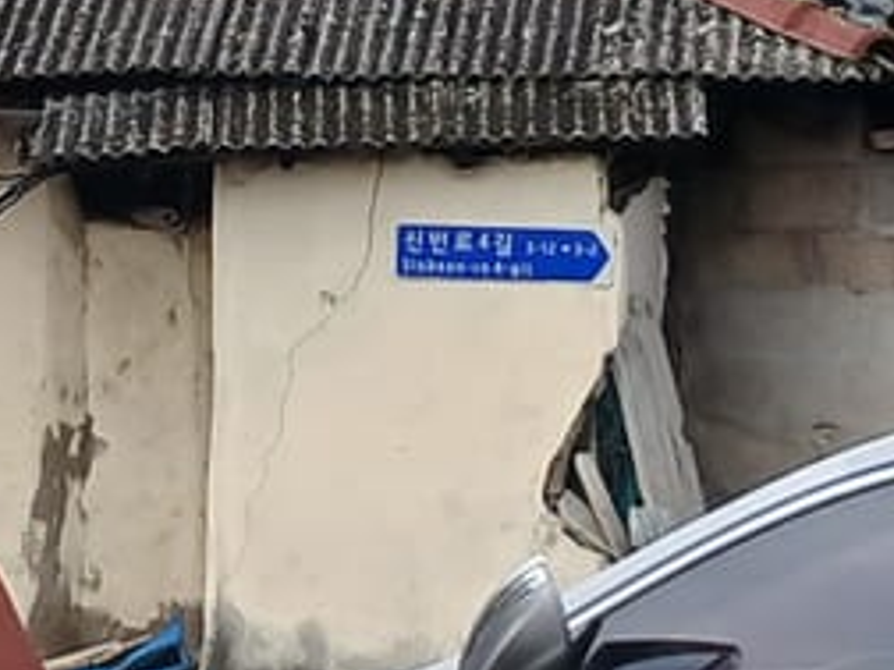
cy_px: 121
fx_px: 5320
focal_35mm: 206
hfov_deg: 9.6
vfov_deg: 7.2
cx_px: 330
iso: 20
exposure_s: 1/446
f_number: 1.8
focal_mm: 4
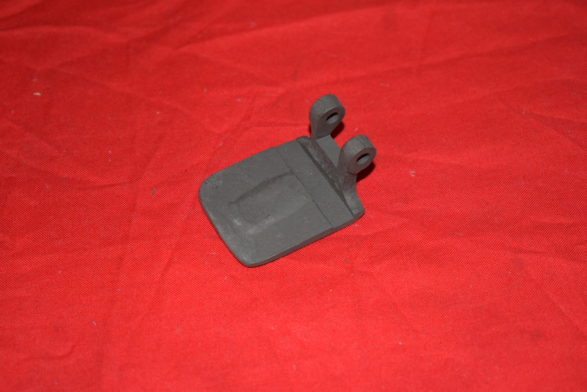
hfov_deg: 28.1
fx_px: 1174
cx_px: 294
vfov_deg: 18.9
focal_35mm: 72
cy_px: 196
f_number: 5.3
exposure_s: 1/160
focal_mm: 48
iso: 640
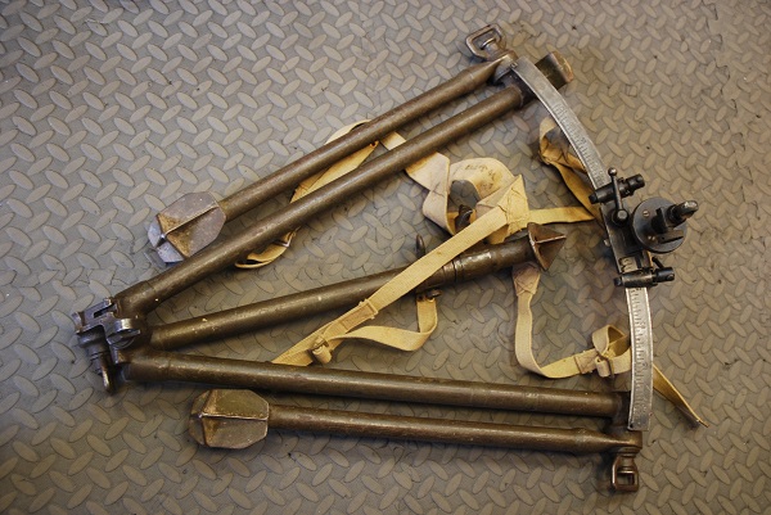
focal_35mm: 36
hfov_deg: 53.1
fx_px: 772
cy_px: 258
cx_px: 386
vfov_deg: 36.9
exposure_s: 1/30
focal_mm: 24
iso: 500
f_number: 3.8
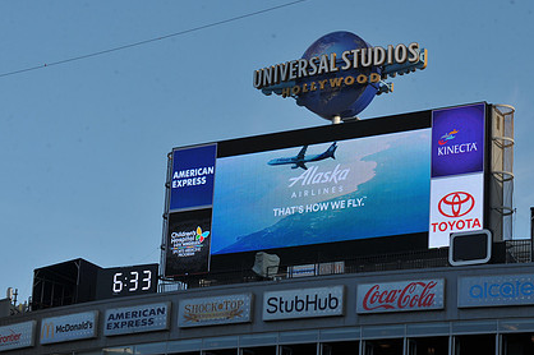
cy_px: 184
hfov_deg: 18.4
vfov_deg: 12.3
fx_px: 1645
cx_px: 327
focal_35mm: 111
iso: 400
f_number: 11
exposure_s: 1/500
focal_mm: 80
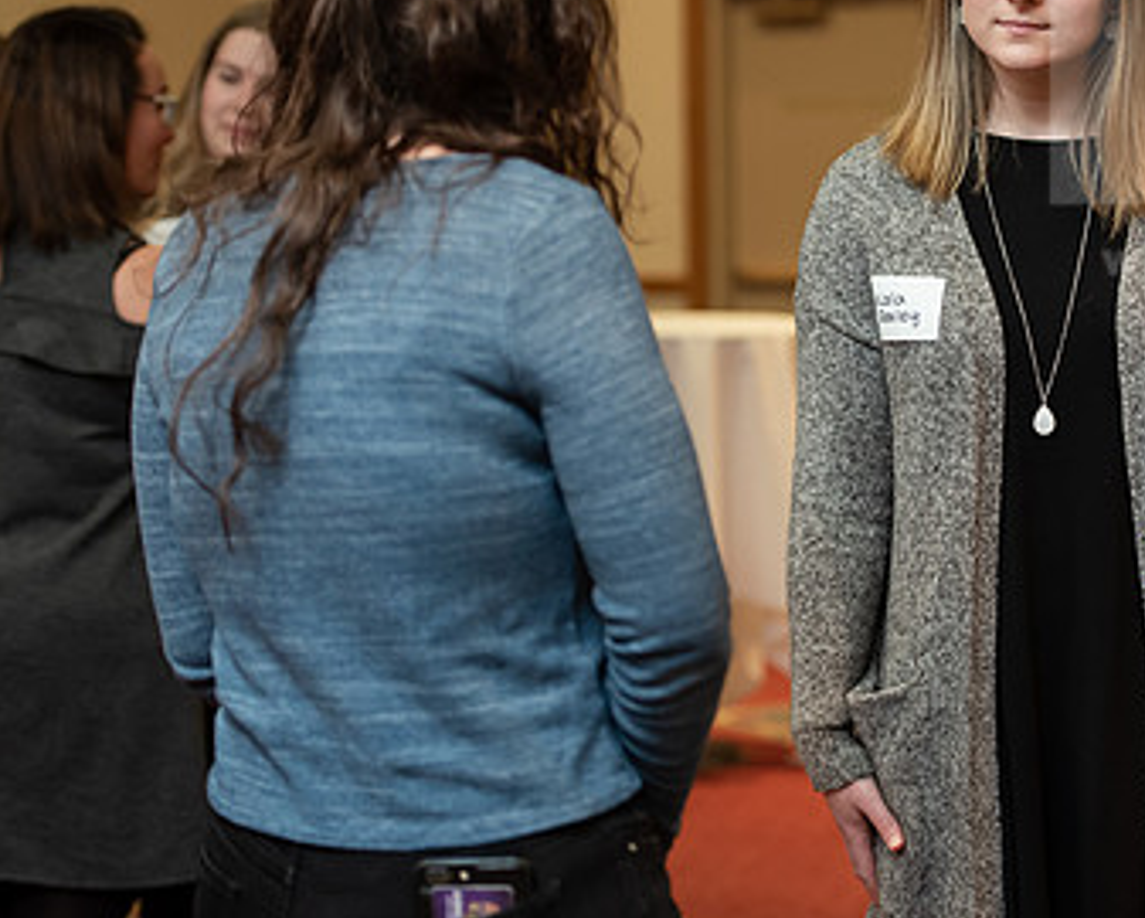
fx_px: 4103
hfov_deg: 15.8
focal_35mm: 121
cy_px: 332
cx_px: 948
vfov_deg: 12.7
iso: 1600
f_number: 3.5
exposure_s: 1/200
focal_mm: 75
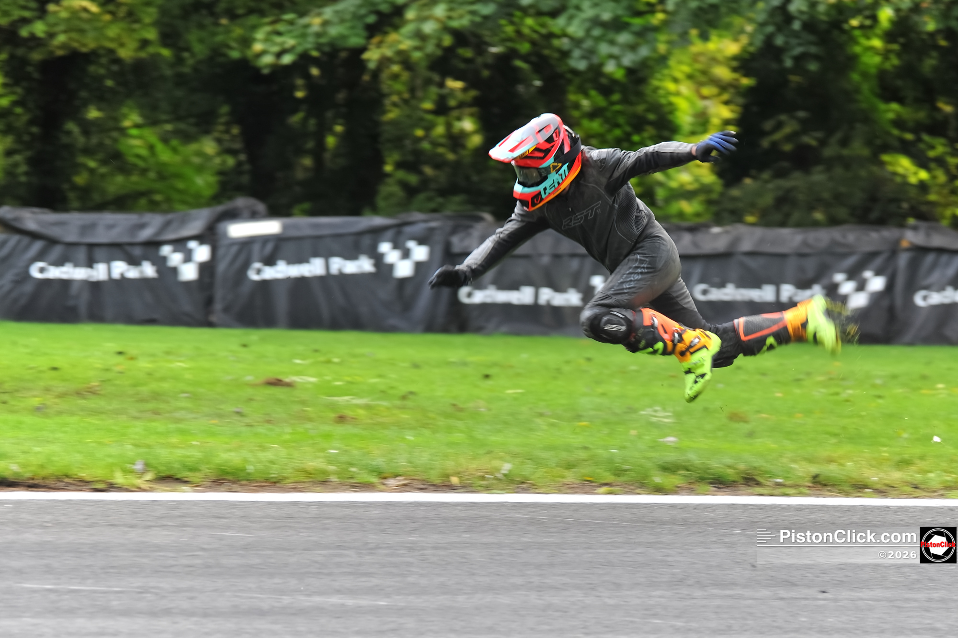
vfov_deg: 11.4
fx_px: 3193
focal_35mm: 120
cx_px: 479
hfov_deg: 17.1
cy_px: 319
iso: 400
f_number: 2.8
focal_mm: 120
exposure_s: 1/160
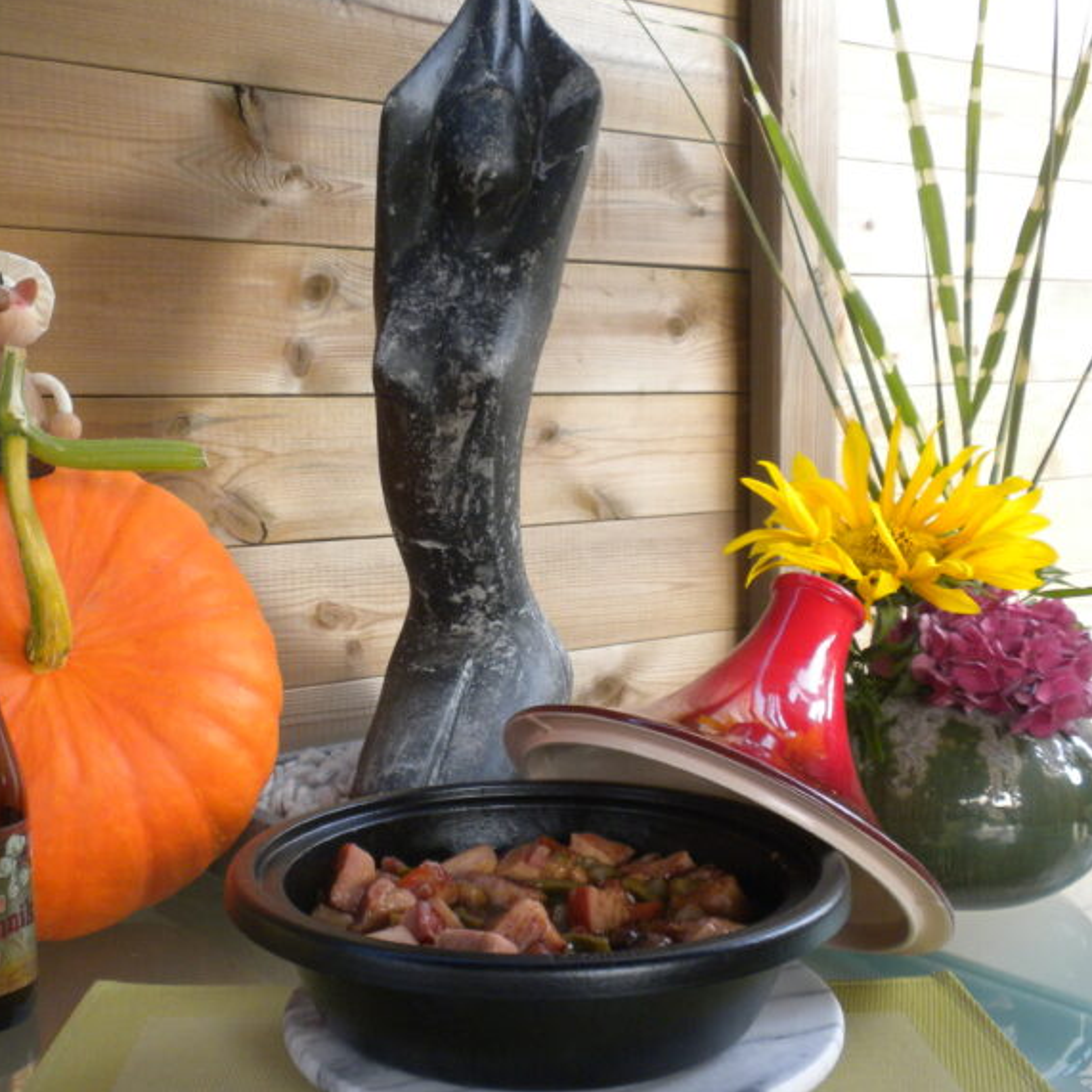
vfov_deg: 38.3
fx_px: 1570
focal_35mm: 44
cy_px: 543
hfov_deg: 38.2
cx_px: 453
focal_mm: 6.6
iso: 260
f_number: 3.5
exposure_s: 1/56.8
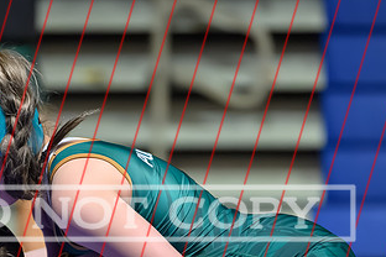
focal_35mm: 504
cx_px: 72
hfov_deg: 4.1
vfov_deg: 2.7
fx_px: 5404
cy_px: 281
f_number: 2.8
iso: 8000
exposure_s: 1/640
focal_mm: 200
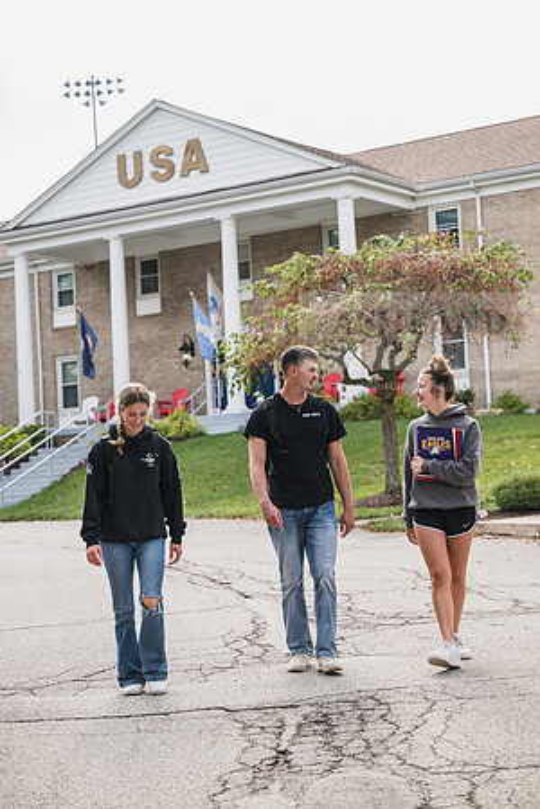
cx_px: 270
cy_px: 404
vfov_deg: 28.8
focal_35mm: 70
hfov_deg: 19.5
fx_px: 1575
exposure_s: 1/800
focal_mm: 70
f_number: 3.5
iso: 160
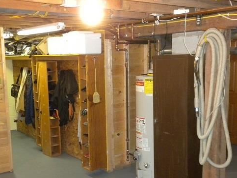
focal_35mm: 49
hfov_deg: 38.9
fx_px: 335
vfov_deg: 29.6
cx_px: 115
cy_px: 107
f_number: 3.5
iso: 406
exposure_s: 1/30
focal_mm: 6.6
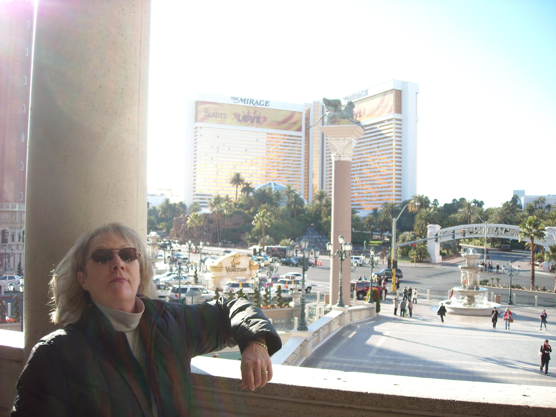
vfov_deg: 40.7
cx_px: 278
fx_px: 562
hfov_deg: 52.6
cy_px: 208
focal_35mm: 35
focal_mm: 5.7
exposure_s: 1/250
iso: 64
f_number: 2.8
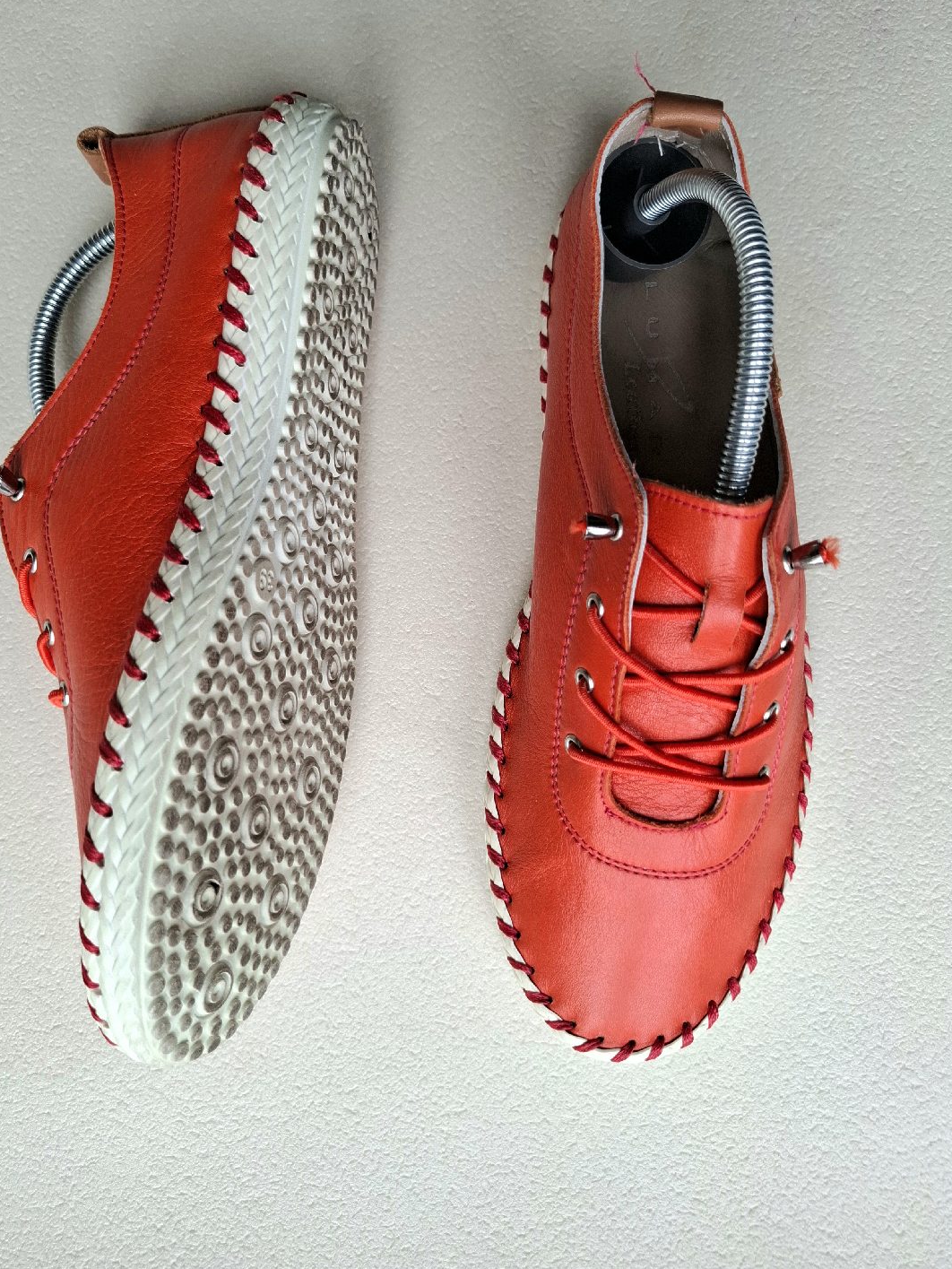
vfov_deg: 67.2
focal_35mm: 26
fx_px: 953
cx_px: 436
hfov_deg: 53.0
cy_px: 584
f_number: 1.8
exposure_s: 1/120
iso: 50
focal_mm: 5.54
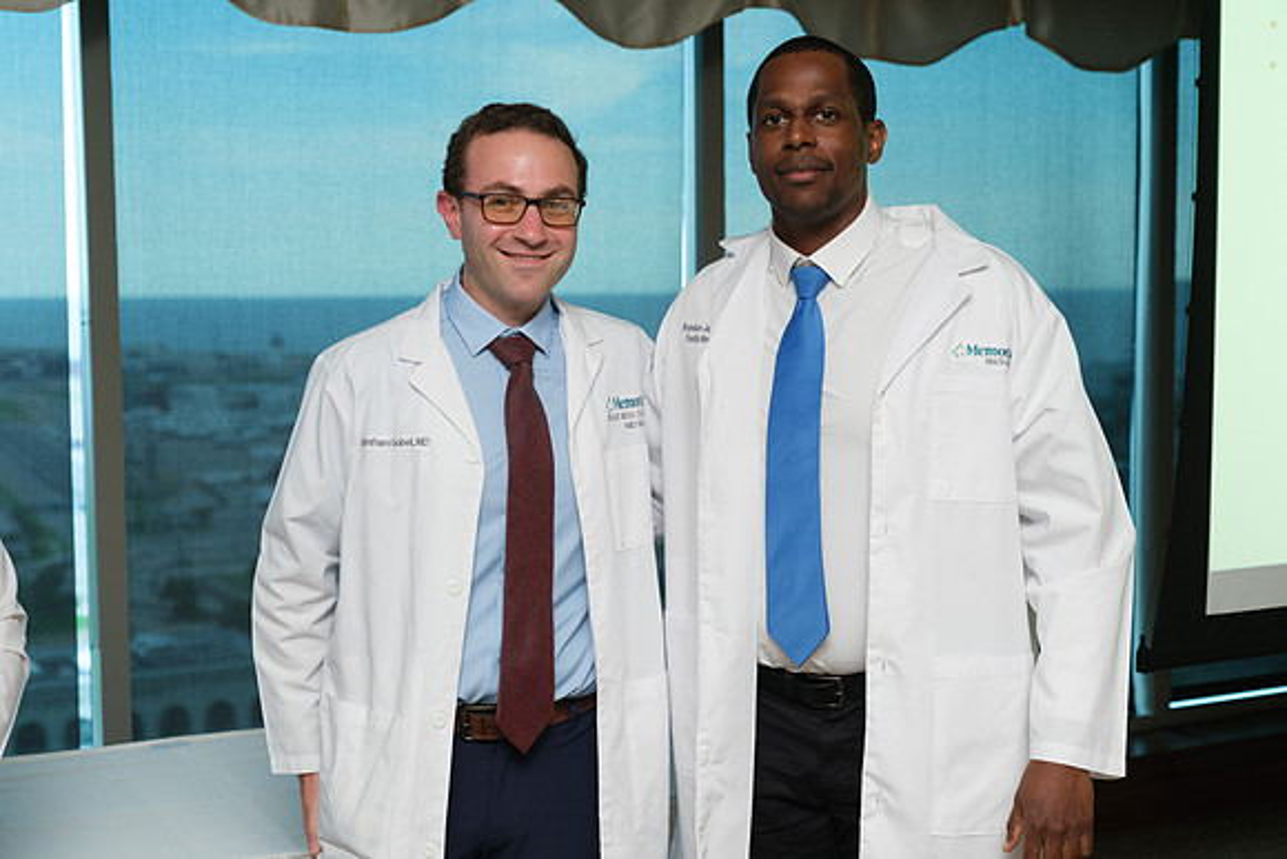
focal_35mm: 53
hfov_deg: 37.5
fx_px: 1895
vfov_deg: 25.5
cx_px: 644
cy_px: 430
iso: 640
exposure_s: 1/125
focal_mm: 35.3
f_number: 2.8
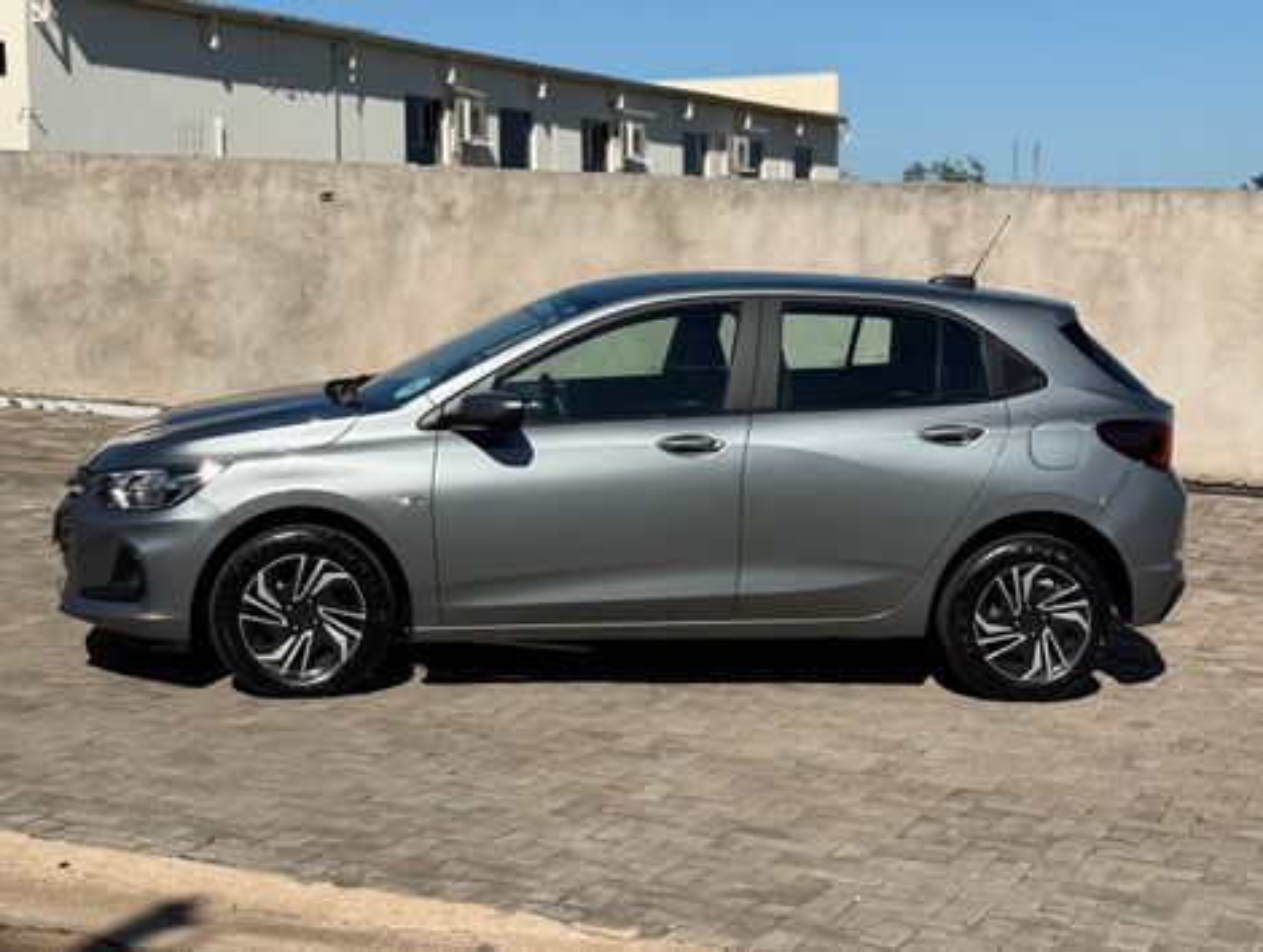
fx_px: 1754
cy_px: 476
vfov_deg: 30.3
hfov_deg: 39.6
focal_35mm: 48
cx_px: 632
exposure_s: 1/8772
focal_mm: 6.76
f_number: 1.78
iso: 80
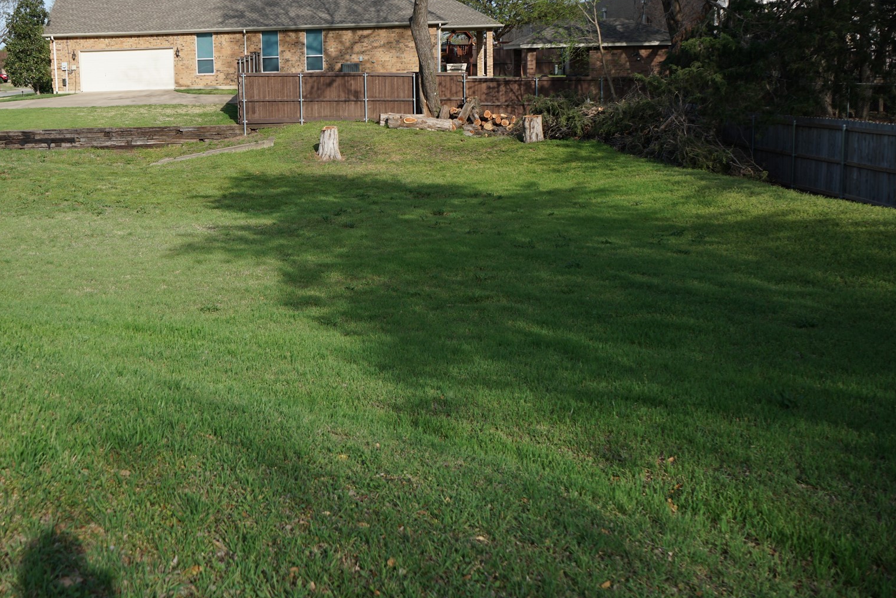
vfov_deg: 33.0
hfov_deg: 47.3
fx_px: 996
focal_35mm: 40
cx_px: 268
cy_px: 184
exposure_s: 1/400
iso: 100
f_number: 5.6
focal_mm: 28
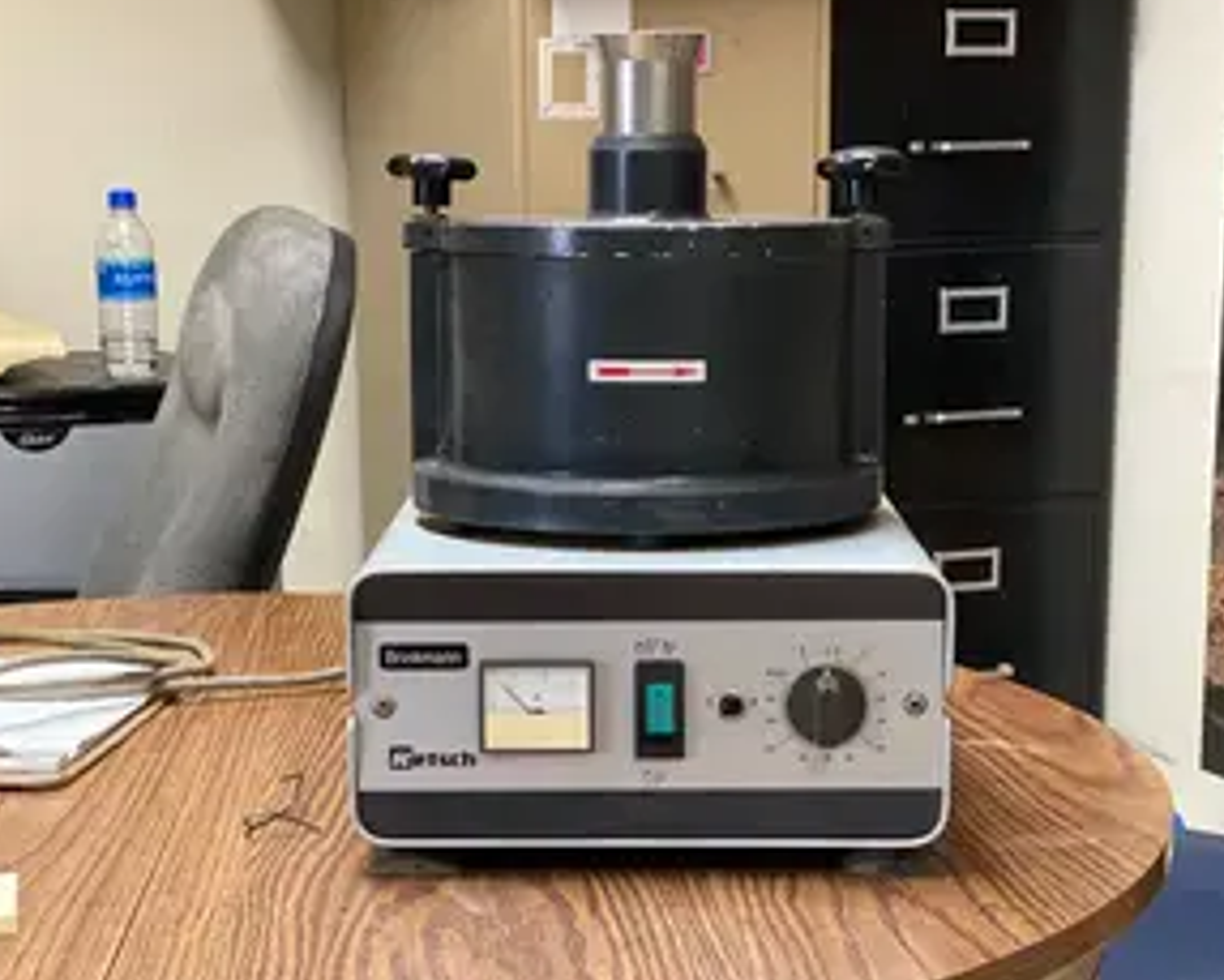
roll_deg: -0.1
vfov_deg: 21.4
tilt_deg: -12.0
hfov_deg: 26.8
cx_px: 612
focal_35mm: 71
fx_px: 2573
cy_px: 719
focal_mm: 6
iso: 250
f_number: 2
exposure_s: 1/40
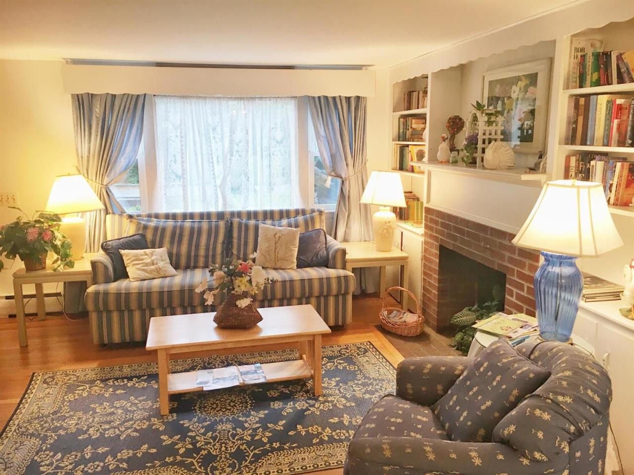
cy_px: 238
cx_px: 317
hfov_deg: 61.7
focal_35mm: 29
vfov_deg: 48.2
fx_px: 531
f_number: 2.2
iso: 32
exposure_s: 1/30
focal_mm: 4.15
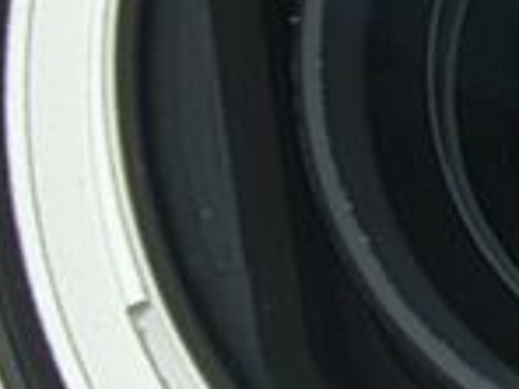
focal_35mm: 83
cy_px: 82
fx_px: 1244
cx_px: 778
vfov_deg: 17.6
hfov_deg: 20.3
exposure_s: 1/100
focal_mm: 1.83
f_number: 2
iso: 122
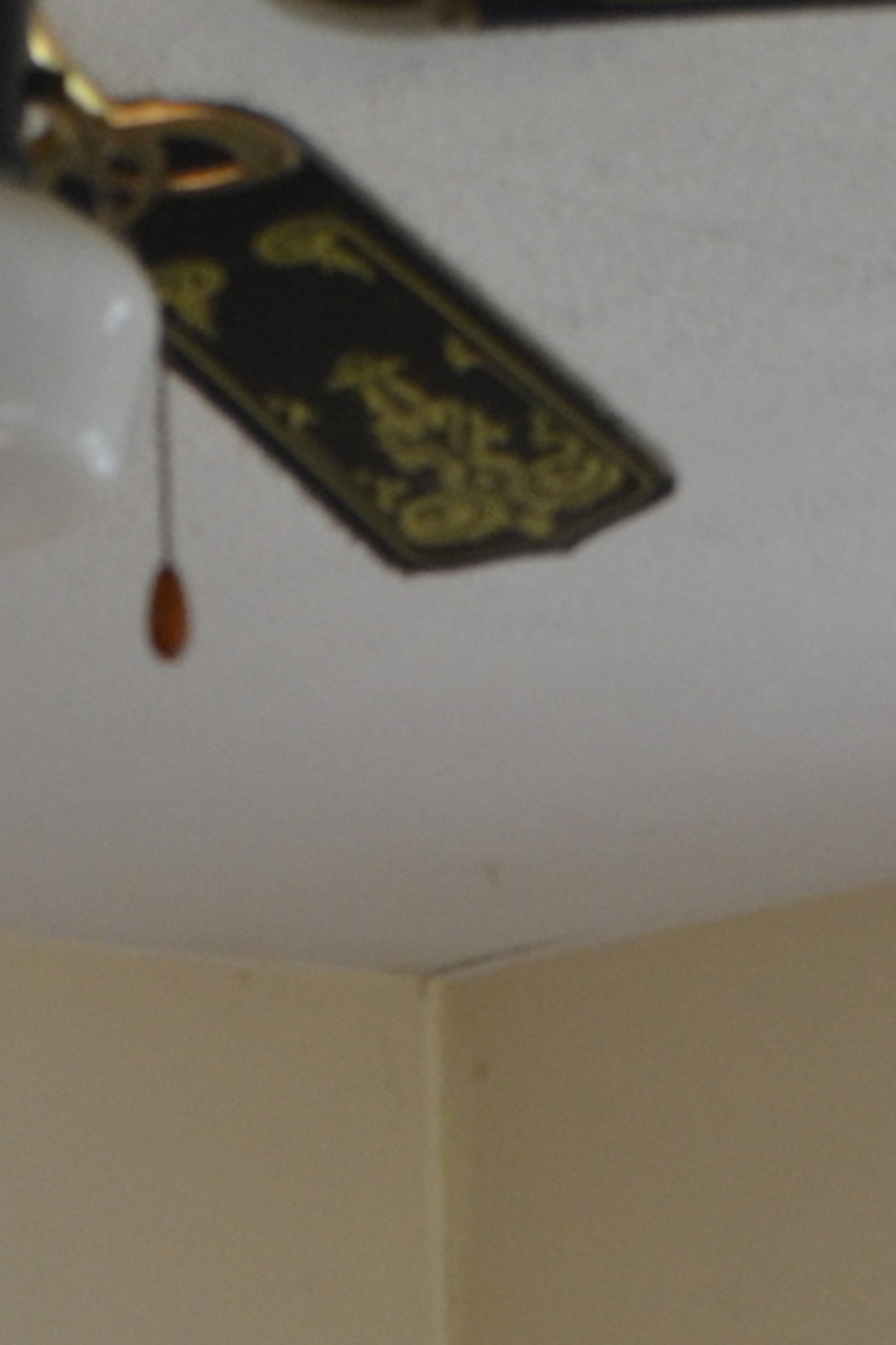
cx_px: -105
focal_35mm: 135
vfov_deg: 14.1
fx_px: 5043
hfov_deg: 10.0
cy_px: 2071
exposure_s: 1/125
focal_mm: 22
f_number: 5.6
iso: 400
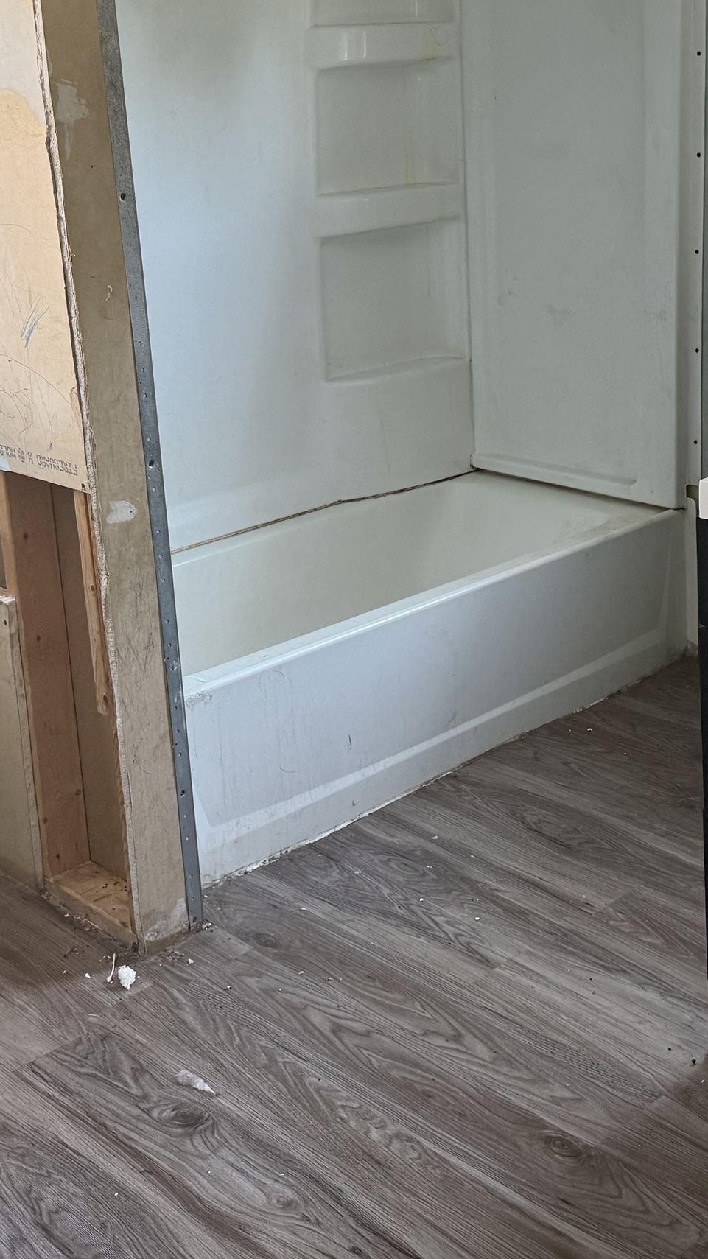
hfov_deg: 25.4
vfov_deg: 43.3
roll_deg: +3.3
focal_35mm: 47
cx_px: 384
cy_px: 458
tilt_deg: -15.8
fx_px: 1569
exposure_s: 1/120
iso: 200
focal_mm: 6.76
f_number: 1.78
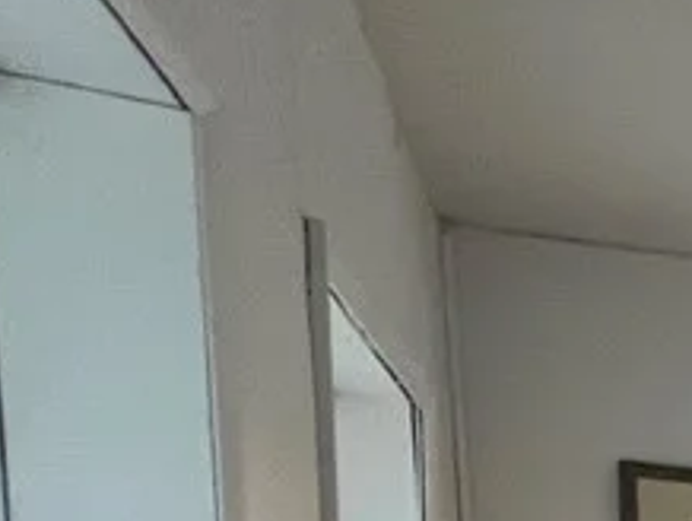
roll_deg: -2.1
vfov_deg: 19.9
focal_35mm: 61
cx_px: 1508
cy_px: 842
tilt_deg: -7.2
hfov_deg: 17.3
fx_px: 1221
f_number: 1.8
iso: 250
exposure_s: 1/60
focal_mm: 1.57
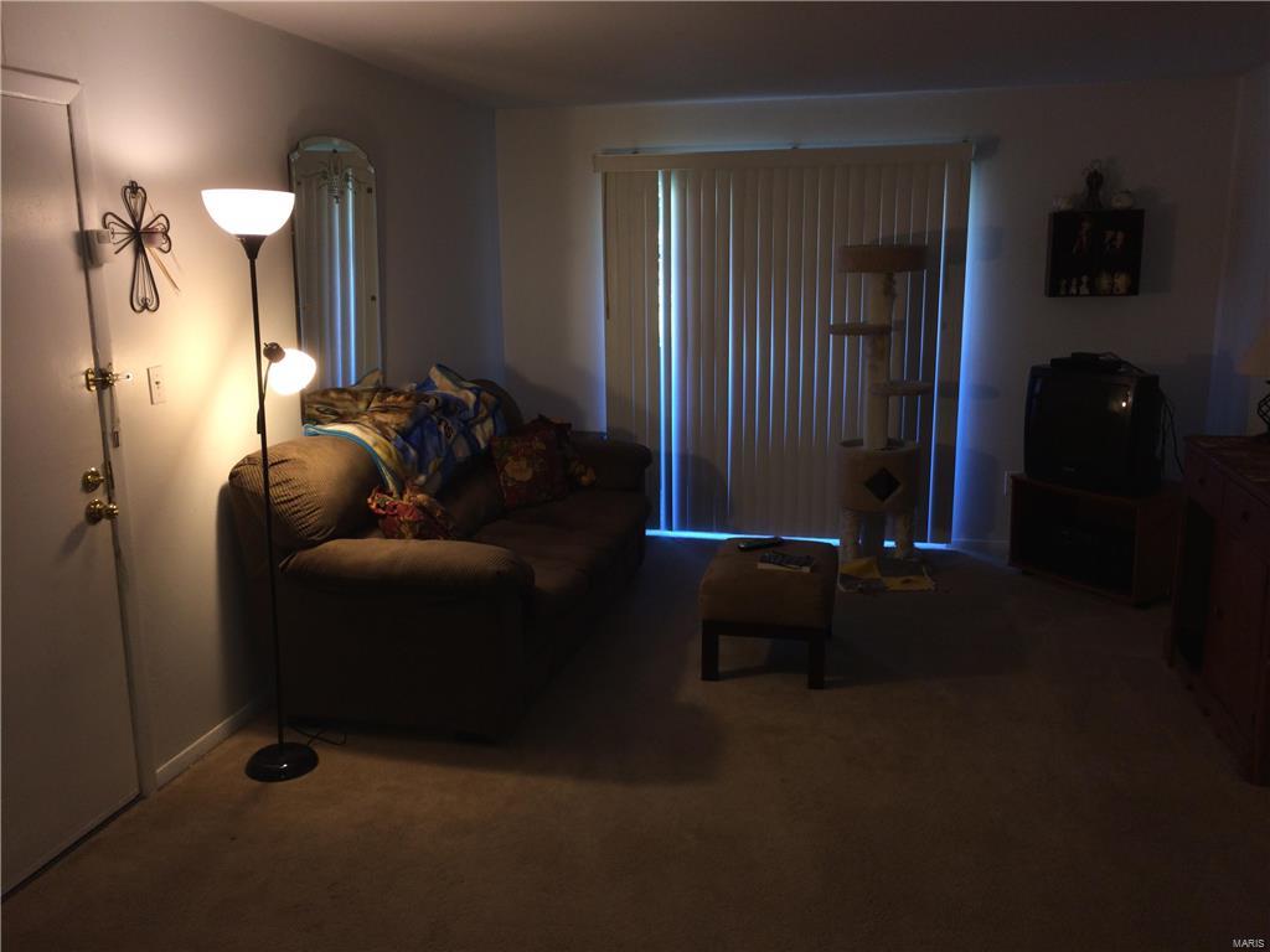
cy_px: 476
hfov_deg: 61.7
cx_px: 635
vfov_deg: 48.2
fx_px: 1064
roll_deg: +1.2
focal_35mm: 29
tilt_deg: -12.2
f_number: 2.2
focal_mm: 4.15
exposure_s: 1/30
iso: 50
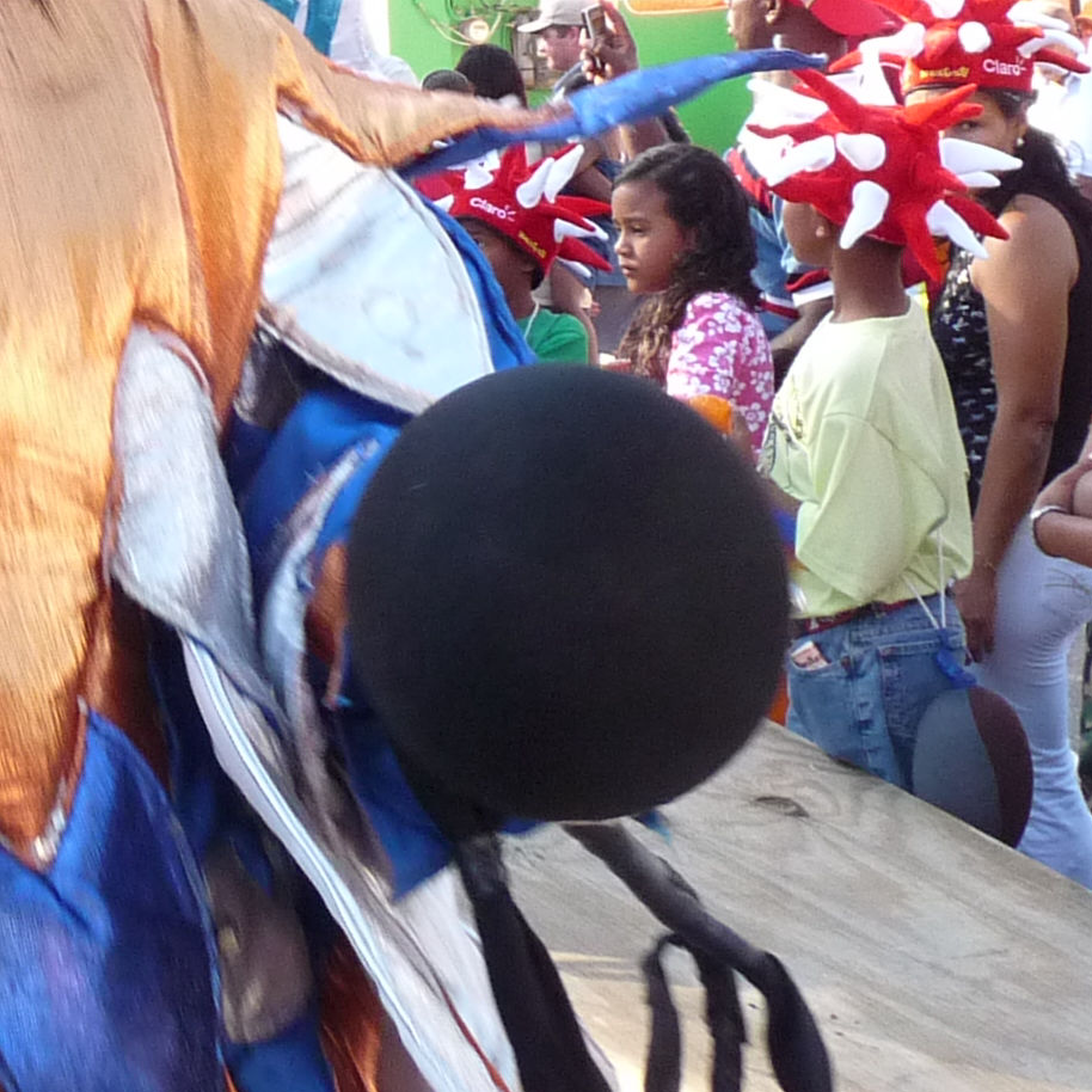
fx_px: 3533
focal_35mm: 99
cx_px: -182
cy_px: -29
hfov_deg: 16.9
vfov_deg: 17.1
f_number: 3.2
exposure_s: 1/200
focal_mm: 4.9
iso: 200
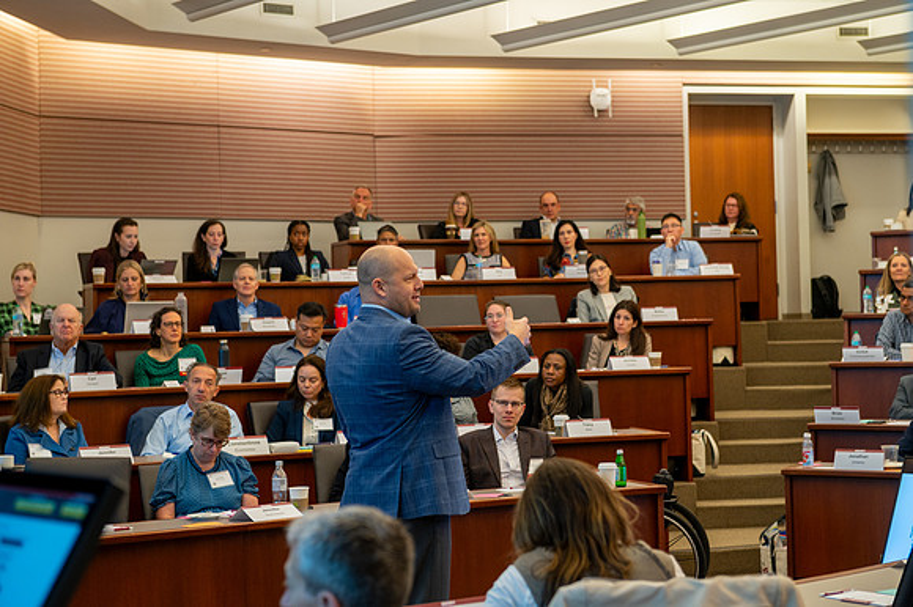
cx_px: 456
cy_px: 304
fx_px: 1776
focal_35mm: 70
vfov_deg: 19.4
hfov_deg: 28.8
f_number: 4
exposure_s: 1/100
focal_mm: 70
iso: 1250
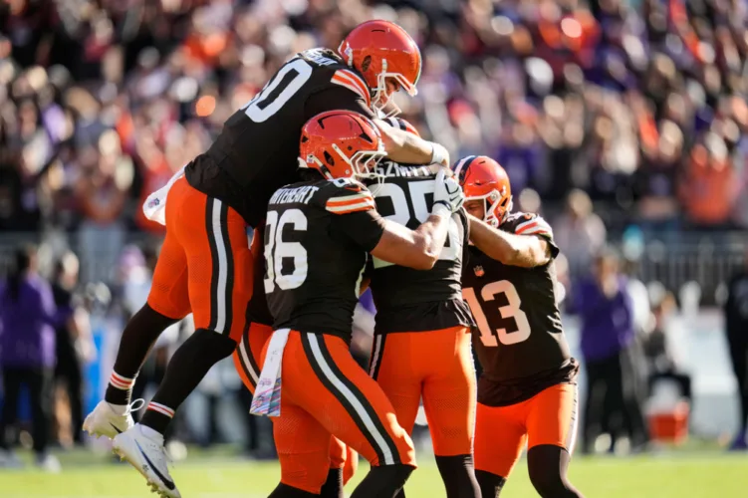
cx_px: 374
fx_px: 8307
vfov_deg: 3.4
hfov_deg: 5.2
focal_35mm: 400
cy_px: 249
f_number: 2.8
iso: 640
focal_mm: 400
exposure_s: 1/3200
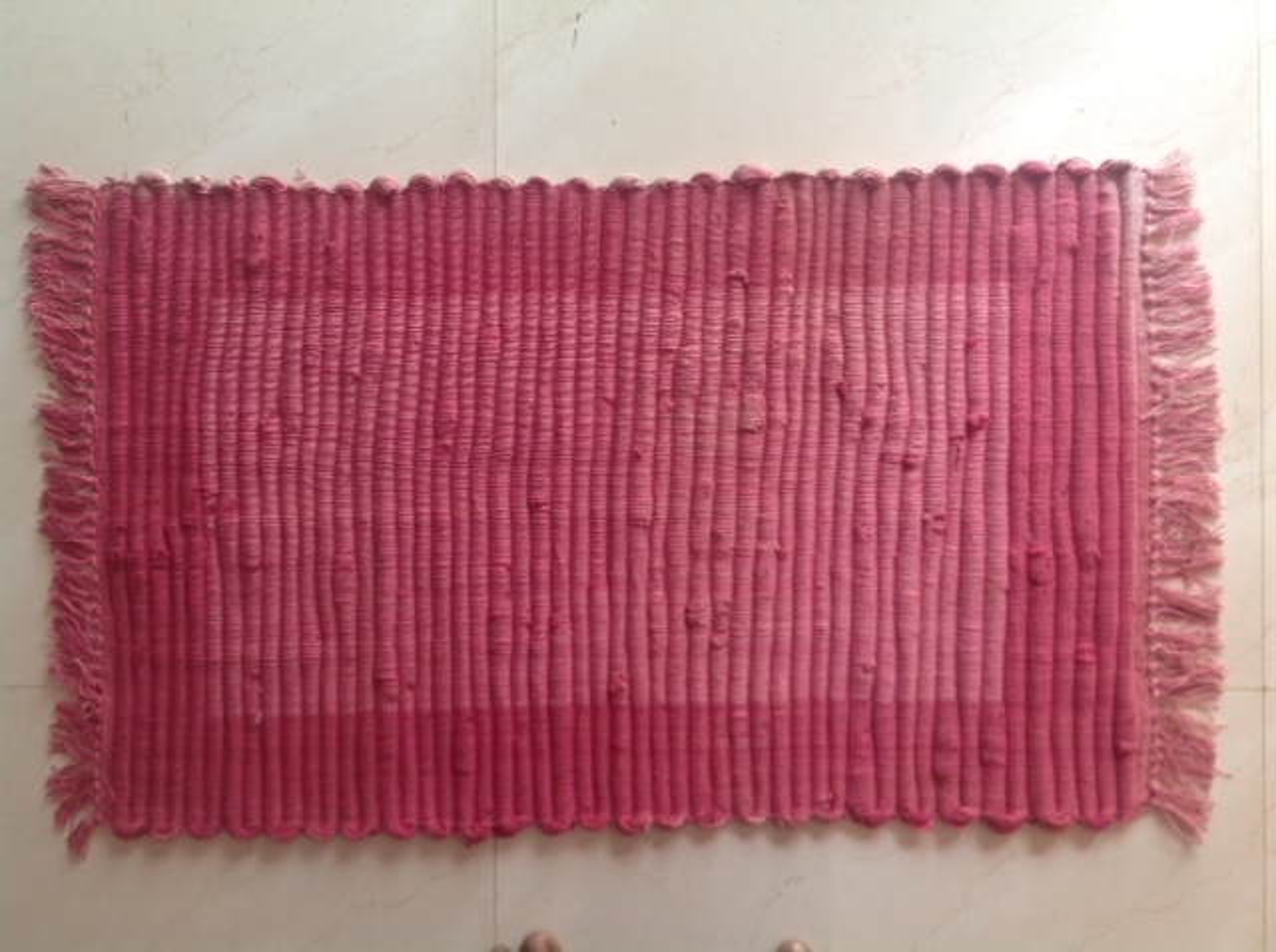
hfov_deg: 52.7
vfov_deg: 40.6
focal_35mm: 35
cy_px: 476
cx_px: 638
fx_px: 1288
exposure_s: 1/20
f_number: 2.4
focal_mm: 4.28
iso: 64
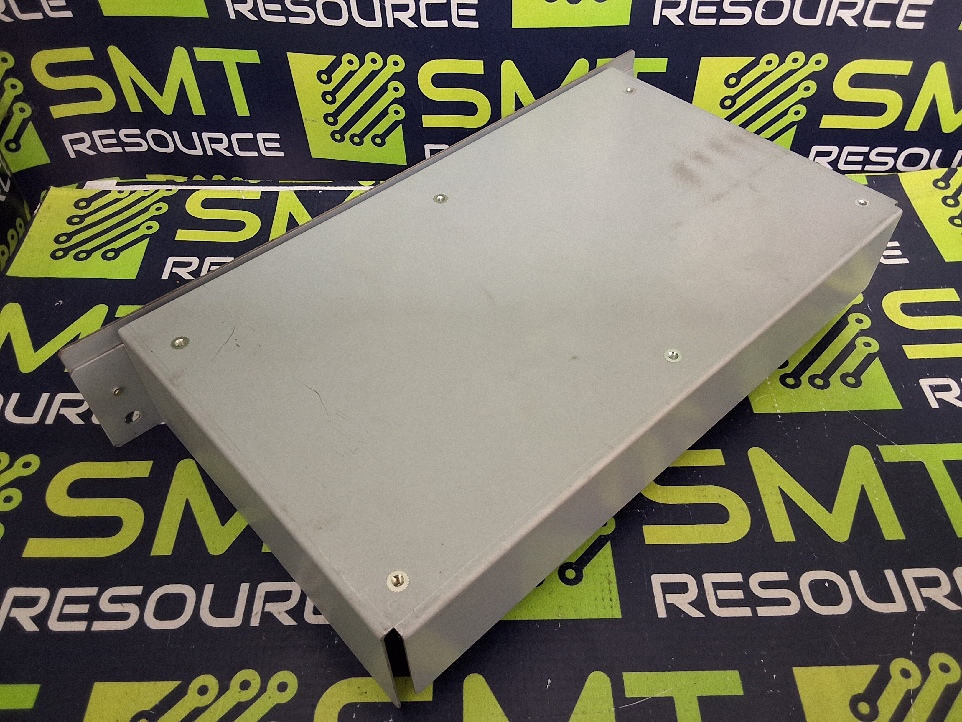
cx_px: 481
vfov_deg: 49.7
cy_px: 361
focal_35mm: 28
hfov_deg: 63.4
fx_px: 778
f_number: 1.9
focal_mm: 2.91
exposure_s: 1/24
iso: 250
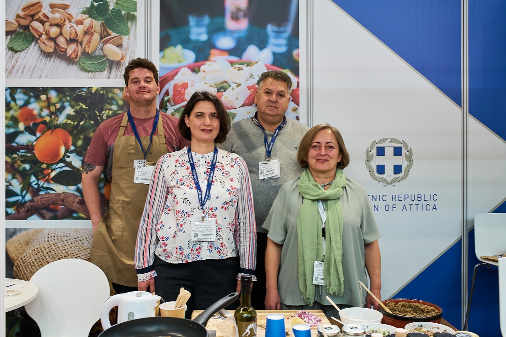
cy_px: 168
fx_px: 492
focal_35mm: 35
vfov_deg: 37.9
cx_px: 253
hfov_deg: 54.4
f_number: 5
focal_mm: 35
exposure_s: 1/60
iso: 640
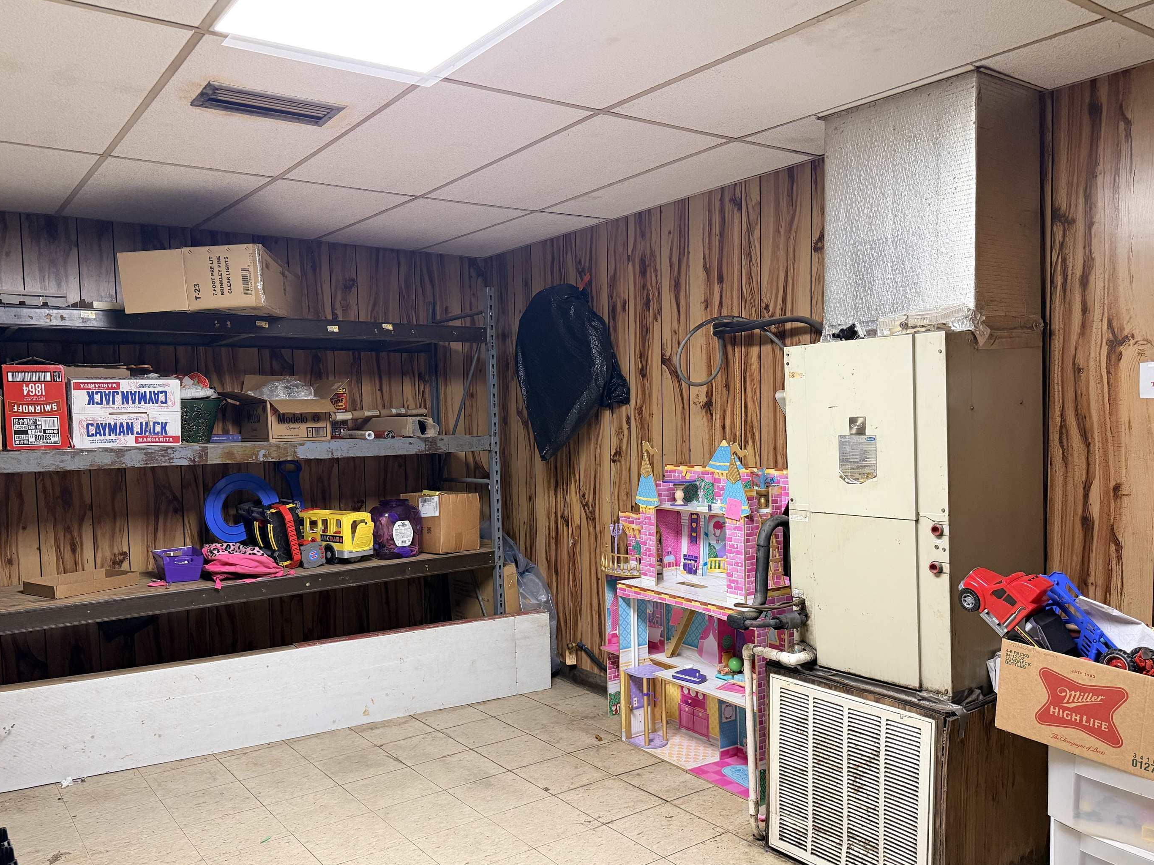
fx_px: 900
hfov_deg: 65.2
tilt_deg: -4.2
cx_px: 532
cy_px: 478
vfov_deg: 51.3
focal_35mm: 27
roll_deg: +1.6
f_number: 1.78
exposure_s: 1/60
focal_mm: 6.76
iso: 320
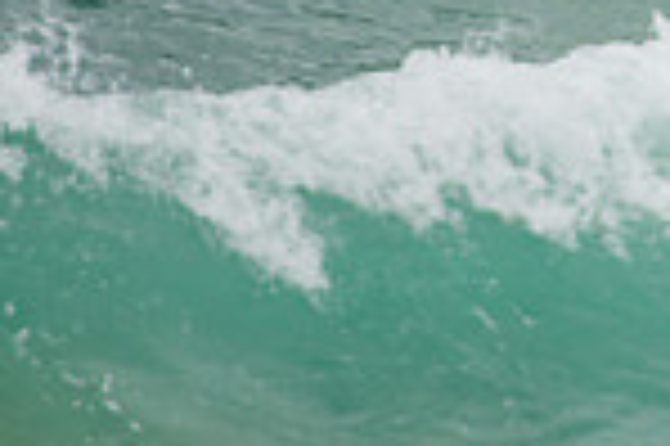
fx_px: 42851
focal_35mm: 2305
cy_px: -309
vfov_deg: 0.6
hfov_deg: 0.9
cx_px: 1196
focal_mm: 390
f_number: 5.6
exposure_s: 1/1600
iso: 280
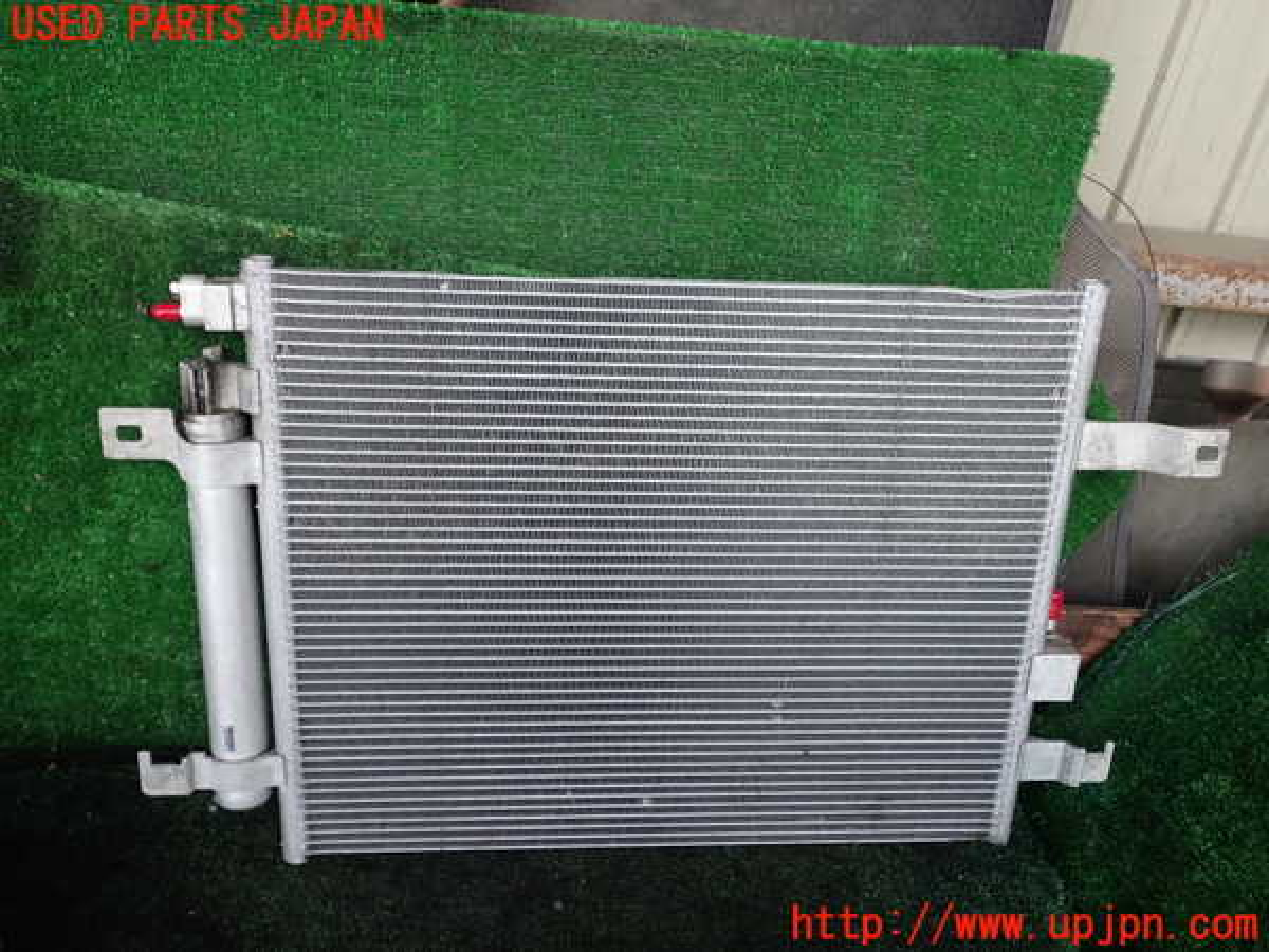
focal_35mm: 30
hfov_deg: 60.0
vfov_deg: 46.8
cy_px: 476
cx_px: 634
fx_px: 1100
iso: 200
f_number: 2.3
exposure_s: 1/60
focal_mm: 5.4
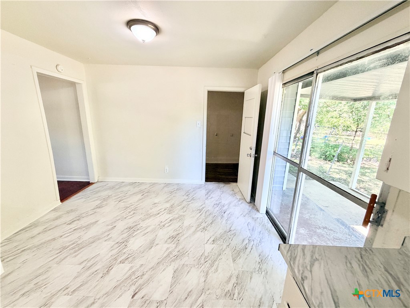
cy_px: 154
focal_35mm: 14
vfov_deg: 85.7
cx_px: 205
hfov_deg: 102.1
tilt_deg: -13.5
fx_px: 166
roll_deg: -1.6
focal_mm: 2.22
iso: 200
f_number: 2.2
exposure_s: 1/120
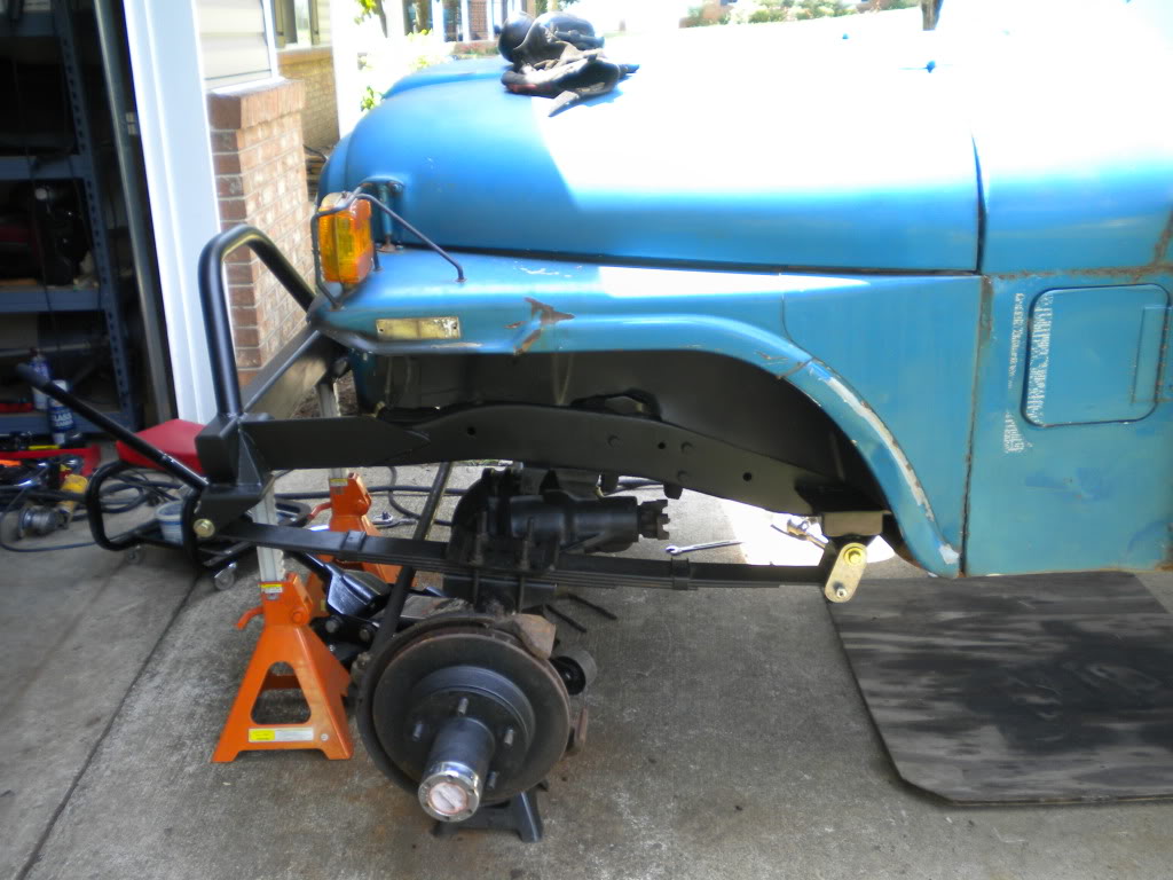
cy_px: 440
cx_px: 586
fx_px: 1186
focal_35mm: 35
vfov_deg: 40.7
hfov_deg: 52.6
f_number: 3.1
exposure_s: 1/67
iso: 90
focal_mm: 6.3
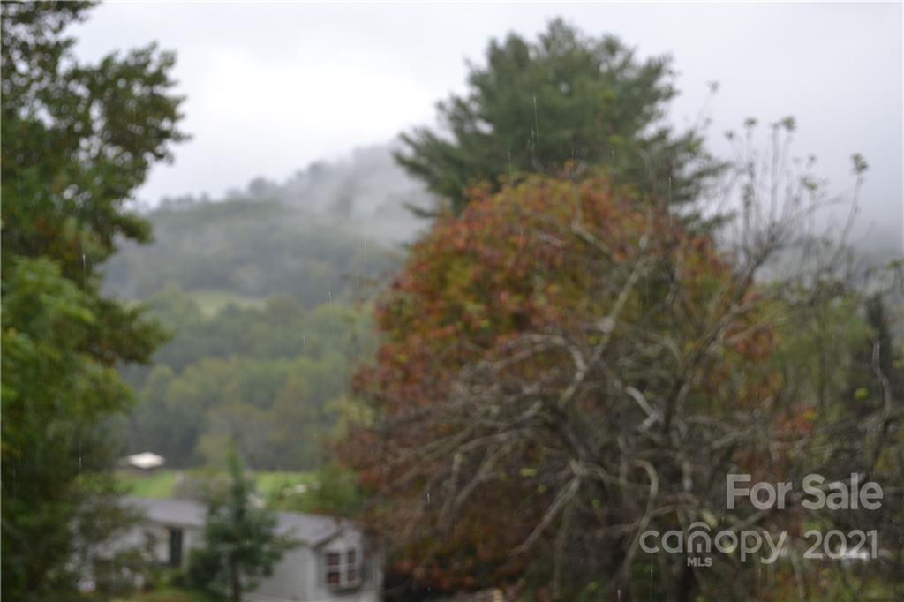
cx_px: 452
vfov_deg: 25.0
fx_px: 1355
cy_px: 301
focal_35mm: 54
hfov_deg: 36.9
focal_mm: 36
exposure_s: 1/125
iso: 280
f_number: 5
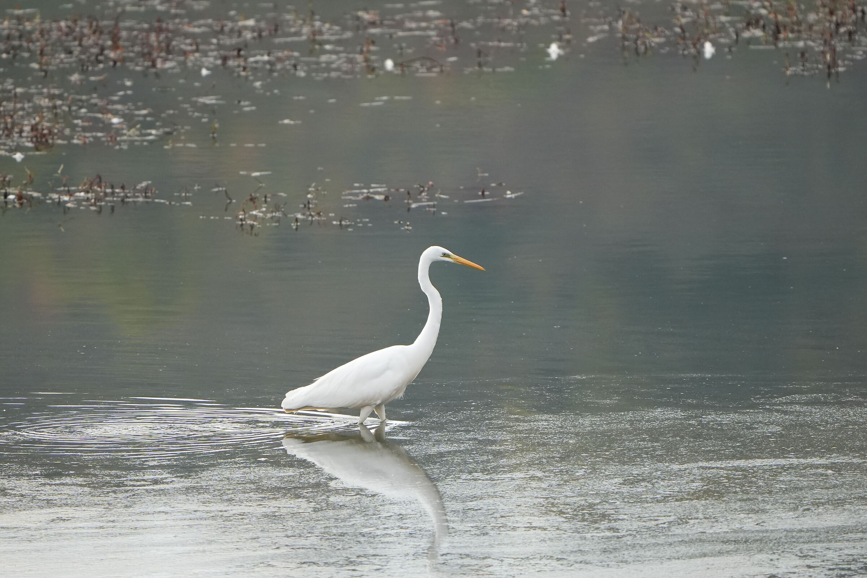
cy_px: 289
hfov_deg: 2.3
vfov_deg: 1.5
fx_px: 21673
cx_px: 434
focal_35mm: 900
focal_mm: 600
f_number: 6.3
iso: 2000
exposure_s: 1/1000
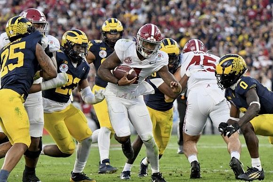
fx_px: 2842
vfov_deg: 3.7
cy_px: 91
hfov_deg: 5.5
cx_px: 136
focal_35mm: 375
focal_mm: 250
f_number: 5.6
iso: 3200
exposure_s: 1/1000
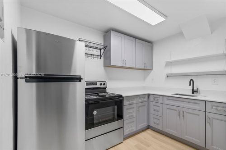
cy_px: 75
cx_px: 113
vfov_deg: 73.7
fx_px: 100
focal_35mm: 16
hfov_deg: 96.8
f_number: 8
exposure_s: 1/6
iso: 400
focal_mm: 16
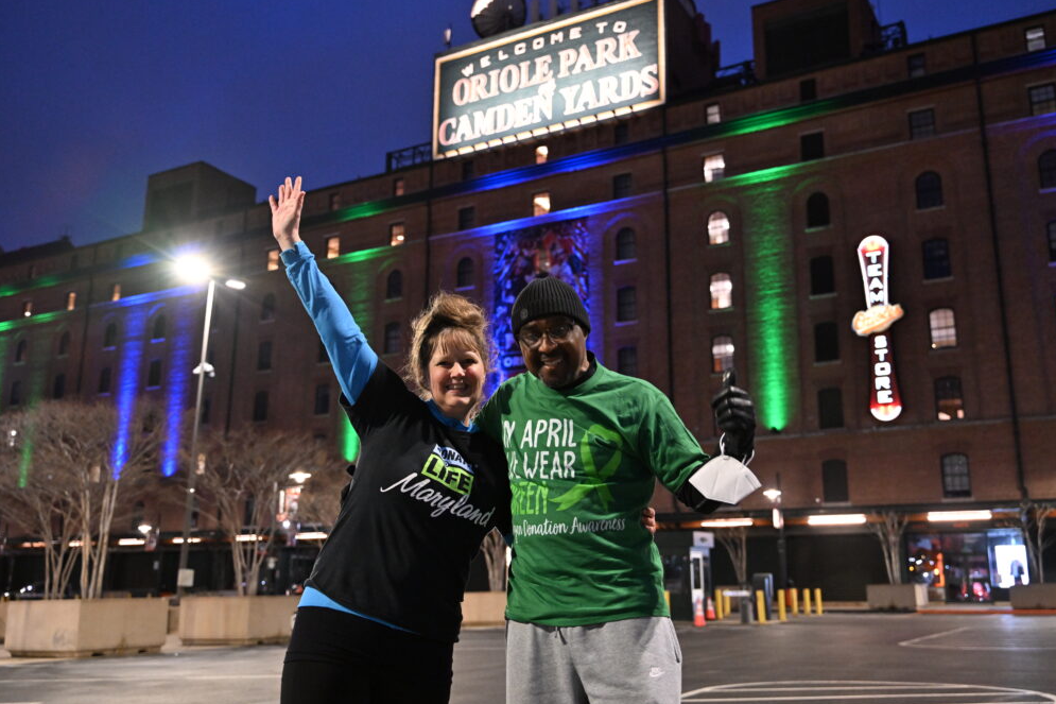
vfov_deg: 37.8
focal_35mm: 35
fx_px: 1026
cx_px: 539
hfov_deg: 54.4
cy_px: 348
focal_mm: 34
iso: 4000
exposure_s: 1/60
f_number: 3.2
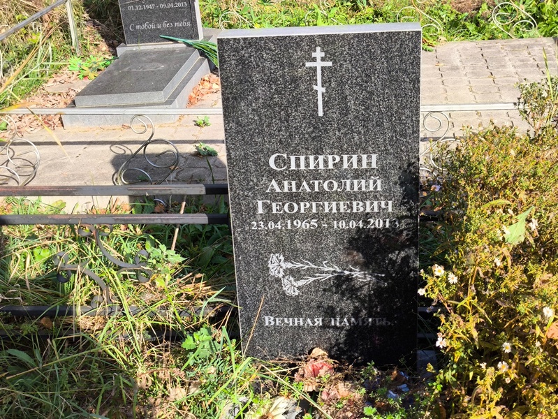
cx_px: 279
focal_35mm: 50
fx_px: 806
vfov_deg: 29.1
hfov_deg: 38.2
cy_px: 210
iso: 50
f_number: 1.7
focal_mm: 4.71
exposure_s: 1/457
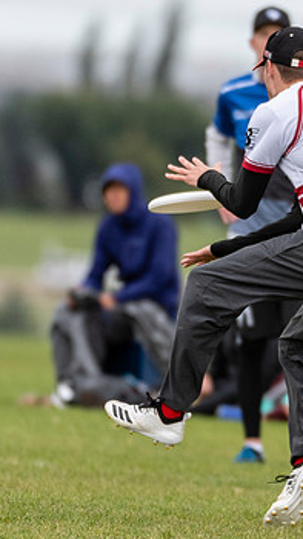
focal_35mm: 1237
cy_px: 208
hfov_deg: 1.0
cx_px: 349
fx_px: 17660
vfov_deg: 1.7
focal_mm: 350
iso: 400
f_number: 4
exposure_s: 1/1600
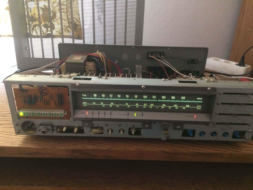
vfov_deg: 48.2
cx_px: 126
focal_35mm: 29
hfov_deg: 61.7
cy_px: 95
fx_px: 212
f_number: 2.2
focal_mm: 4.15
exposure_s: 1/17
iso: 320
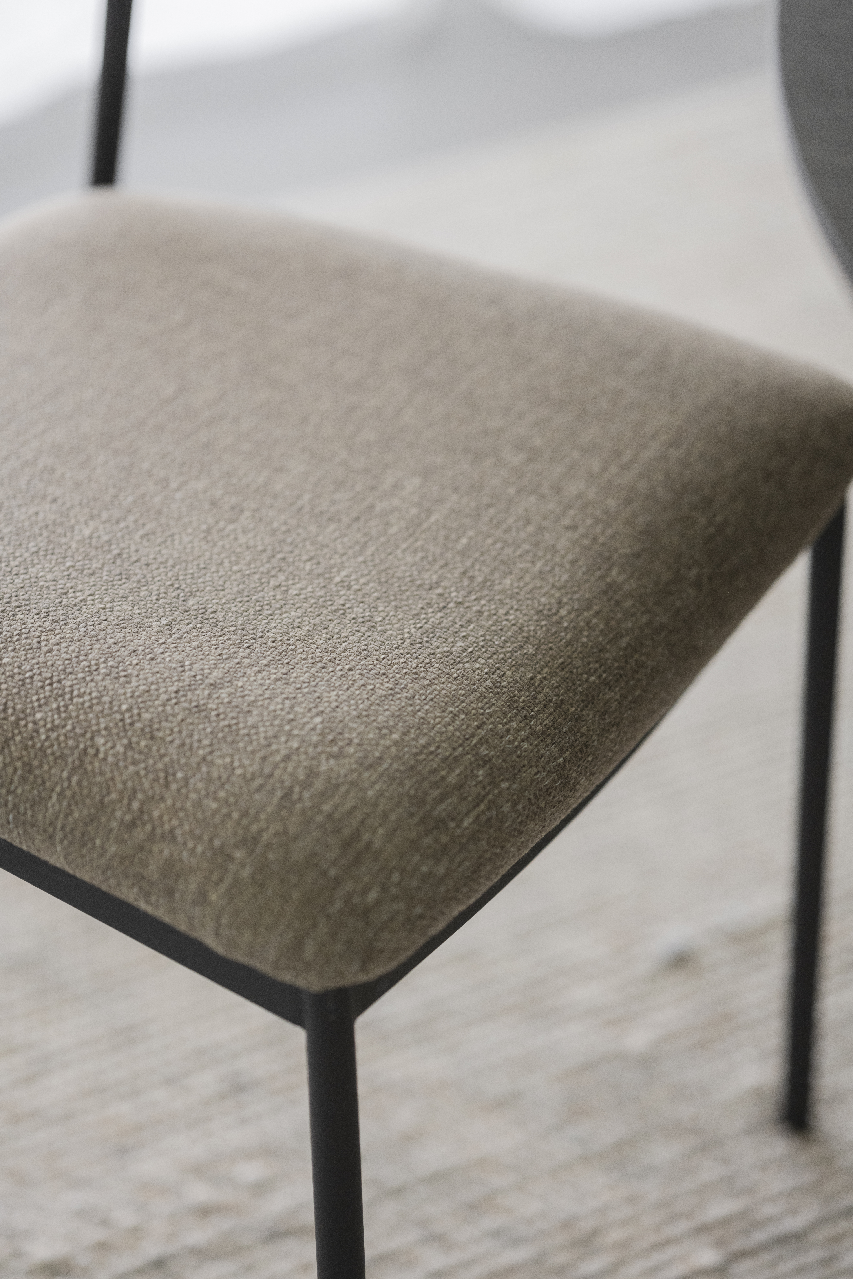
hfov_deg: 16.1
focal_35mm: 85
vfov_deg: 23.9
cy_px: 640
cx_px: 426
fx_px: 3021
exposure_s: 1/125
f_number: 1.8
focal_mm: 85
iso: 800
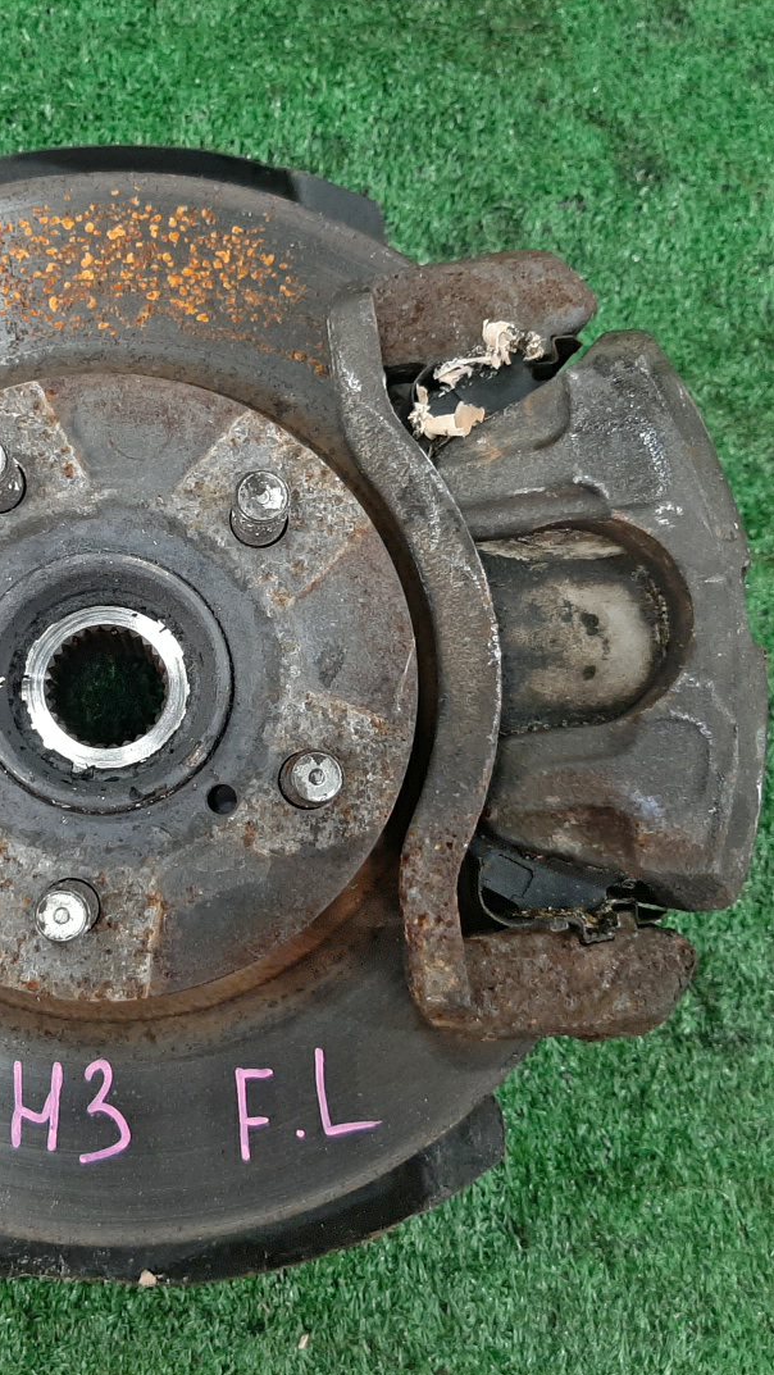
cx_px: 142
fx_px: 1386
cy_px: 688
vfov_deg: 52.8
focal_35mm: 38
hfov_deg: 30.4
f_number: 1.7
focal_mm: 3.93
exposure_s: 1/33
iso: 167
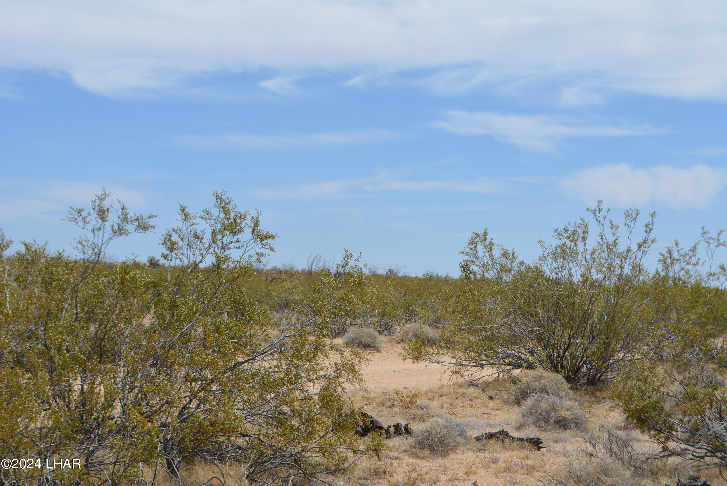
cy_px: 243
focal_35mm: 66
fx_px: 1334
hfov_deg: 30.5
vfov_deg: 20.6
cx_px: 364
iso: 100
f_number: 9
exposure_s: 1/320
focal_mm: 44
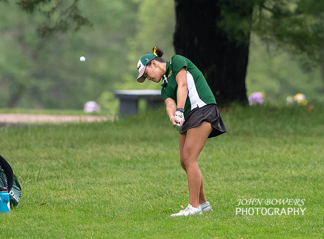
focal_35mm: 834
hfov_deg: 2.4
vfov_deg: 1.8
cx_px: 152
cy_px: 47
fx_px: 7761
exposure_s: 1/2000
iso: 1000
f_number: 2.8
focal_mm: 300
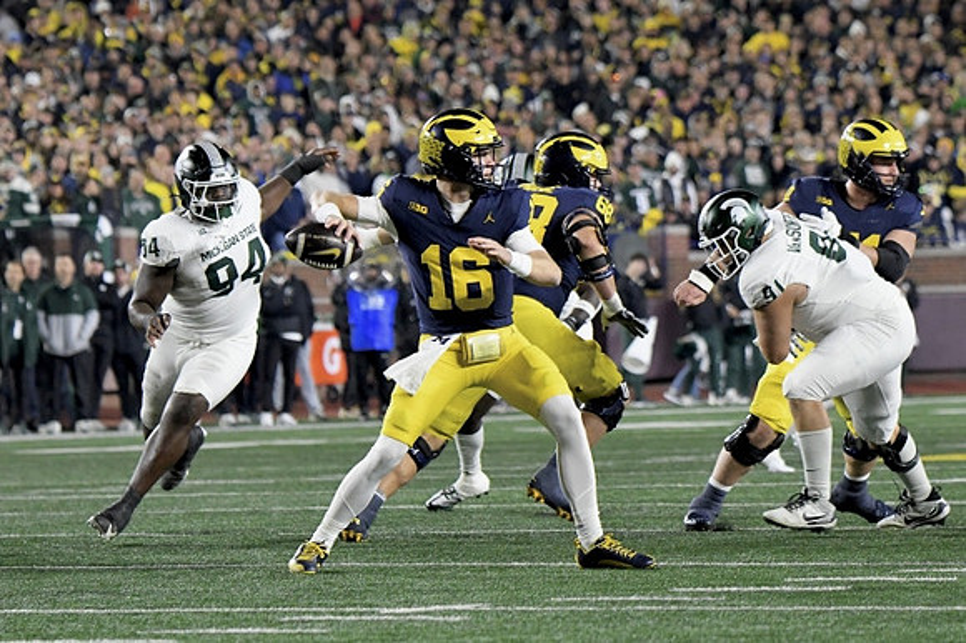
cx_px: 483
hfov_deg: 6.5
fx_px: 8447
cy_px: 322
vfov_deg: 4.4
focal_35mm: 315
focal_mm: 210
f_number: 5.3
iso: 6400
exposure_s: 1/1000
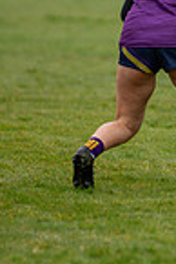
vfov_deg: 2.1
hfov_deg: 1.4
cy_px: 46
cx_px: 347
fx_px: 7308
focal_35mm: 999
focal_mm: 250
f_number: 2.8
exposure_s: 1/640
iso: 900
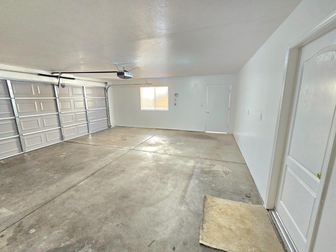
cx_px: 168
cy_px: 126
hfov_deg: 106.2
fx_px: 126
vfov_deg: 89.9
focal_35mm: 13
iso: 320
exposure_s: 1/60.2
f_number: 2.2
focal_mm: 2.2
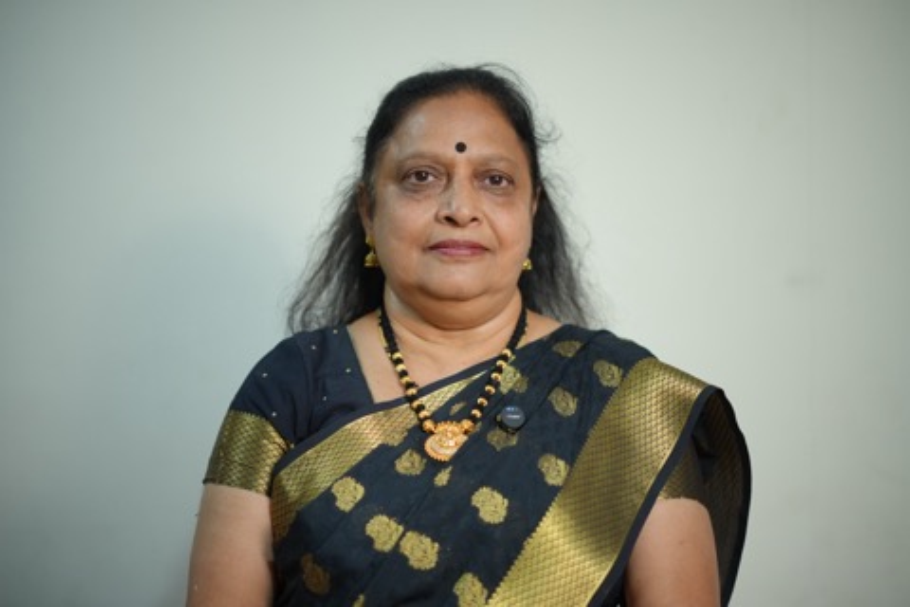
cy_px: 304
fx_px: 1264
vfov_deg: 27.0
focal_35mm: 50
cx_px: 455
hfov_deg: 39.6
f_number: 1.8
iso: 640
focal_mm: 50
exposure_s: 1/160
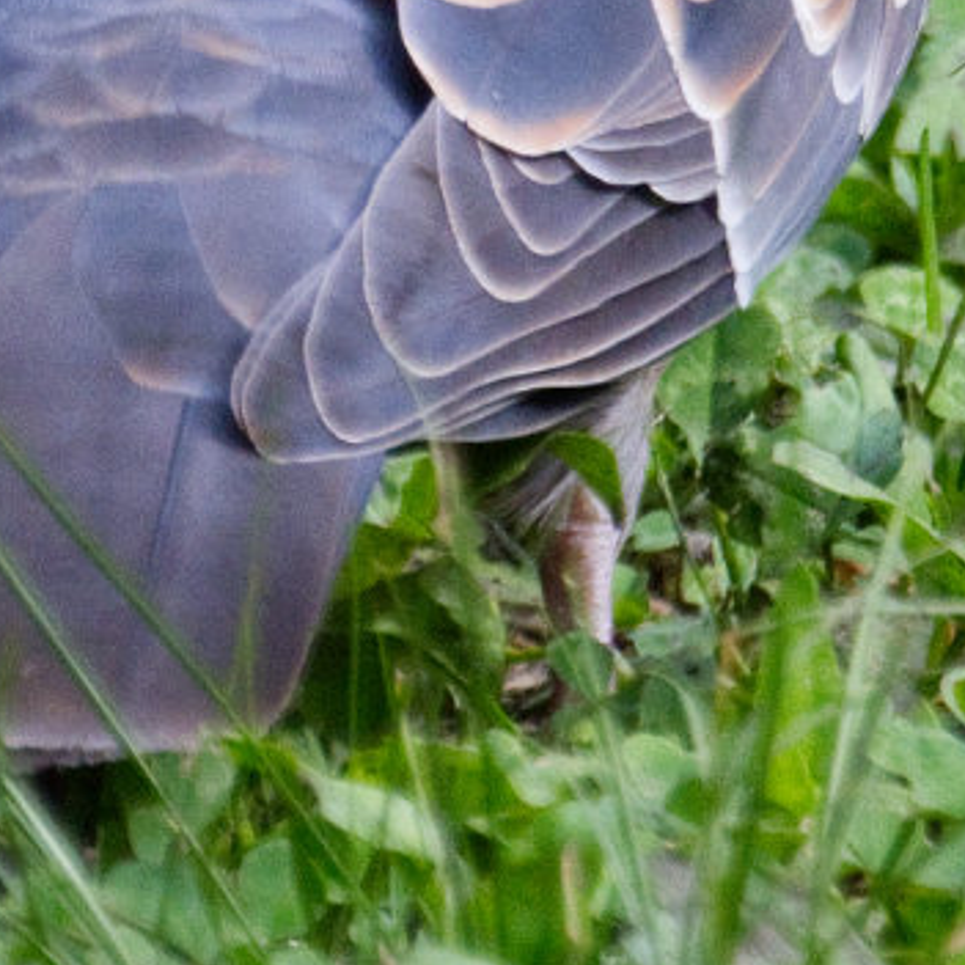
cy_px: -542
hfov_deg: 0.6
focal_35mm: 2927
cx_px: 478
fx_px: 92316
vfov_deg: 0.6
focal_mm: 447.1
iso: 1600
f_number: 6.3
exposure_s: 1/500
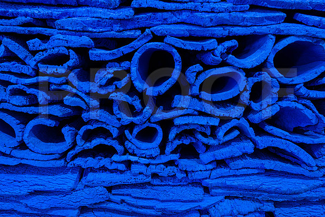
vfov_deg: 53.2
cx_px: 162
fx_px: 217
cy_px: 108
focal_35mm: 24
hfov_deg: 73.7
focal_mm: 8.8
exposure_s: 1/30
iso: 400
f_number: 2.5
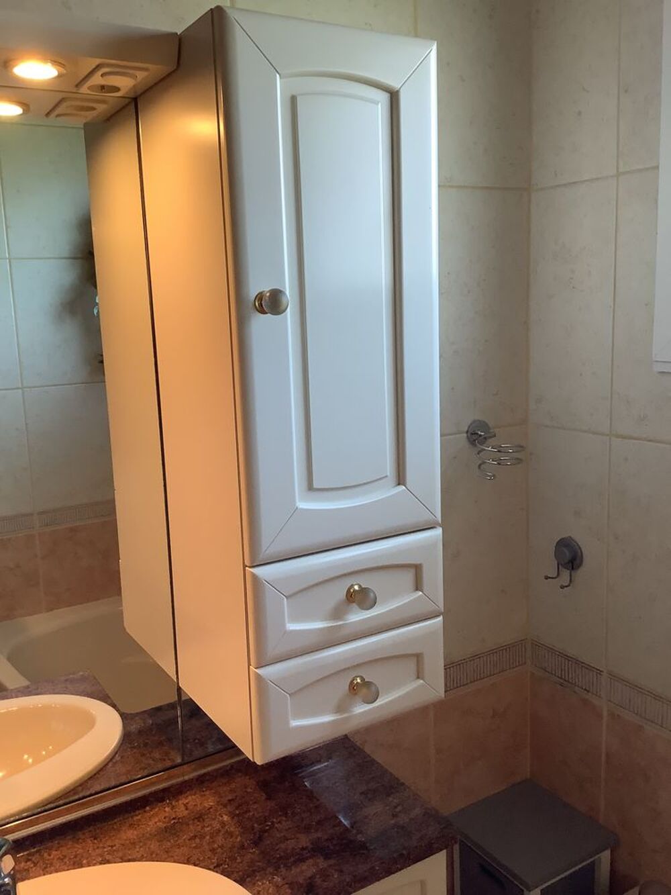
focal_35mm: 31
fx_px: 801
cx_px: 336
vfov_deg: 58.3
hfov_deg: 45.4
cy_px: 448
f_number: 2.4
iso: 125
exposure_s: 1/60
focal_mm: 3.3
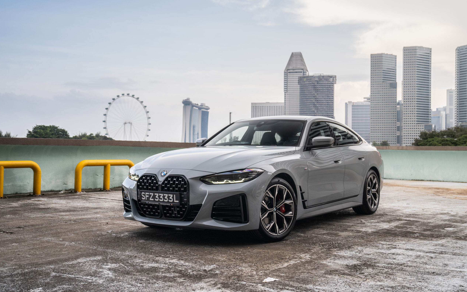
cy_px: 138
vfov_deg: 31.2
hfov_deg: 48.2
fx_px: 522
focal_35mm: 41
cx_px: 233
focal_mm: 40
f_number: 5
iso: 320
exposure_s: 1/160
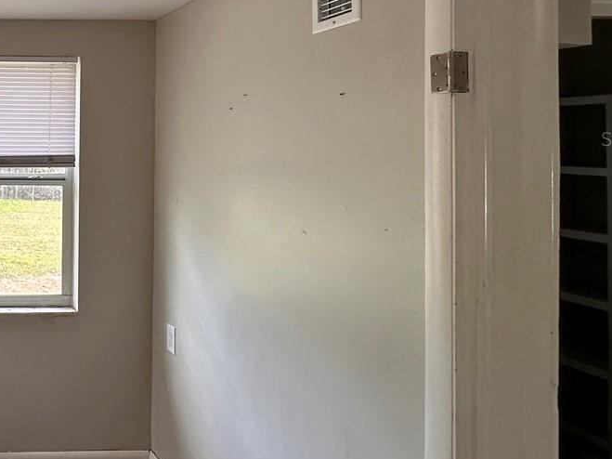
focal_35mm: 34
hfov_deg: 42.8
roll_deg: -1.1
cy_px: 138
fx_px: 601
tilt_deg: +0.7
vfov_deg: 41.0
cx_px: -54
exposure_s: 1/157
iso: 40
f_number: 2.2
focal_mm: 2.22
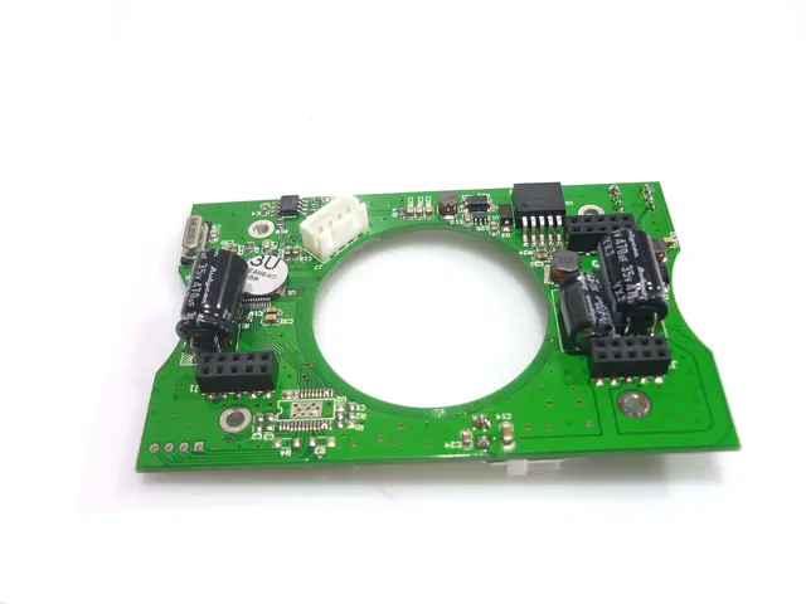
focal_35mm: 33
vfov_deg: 42.9
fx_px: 768
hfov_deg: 55.4
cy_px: 302
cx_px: 403
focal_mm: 5.5
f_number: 2.8
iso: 80
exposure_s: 1/60
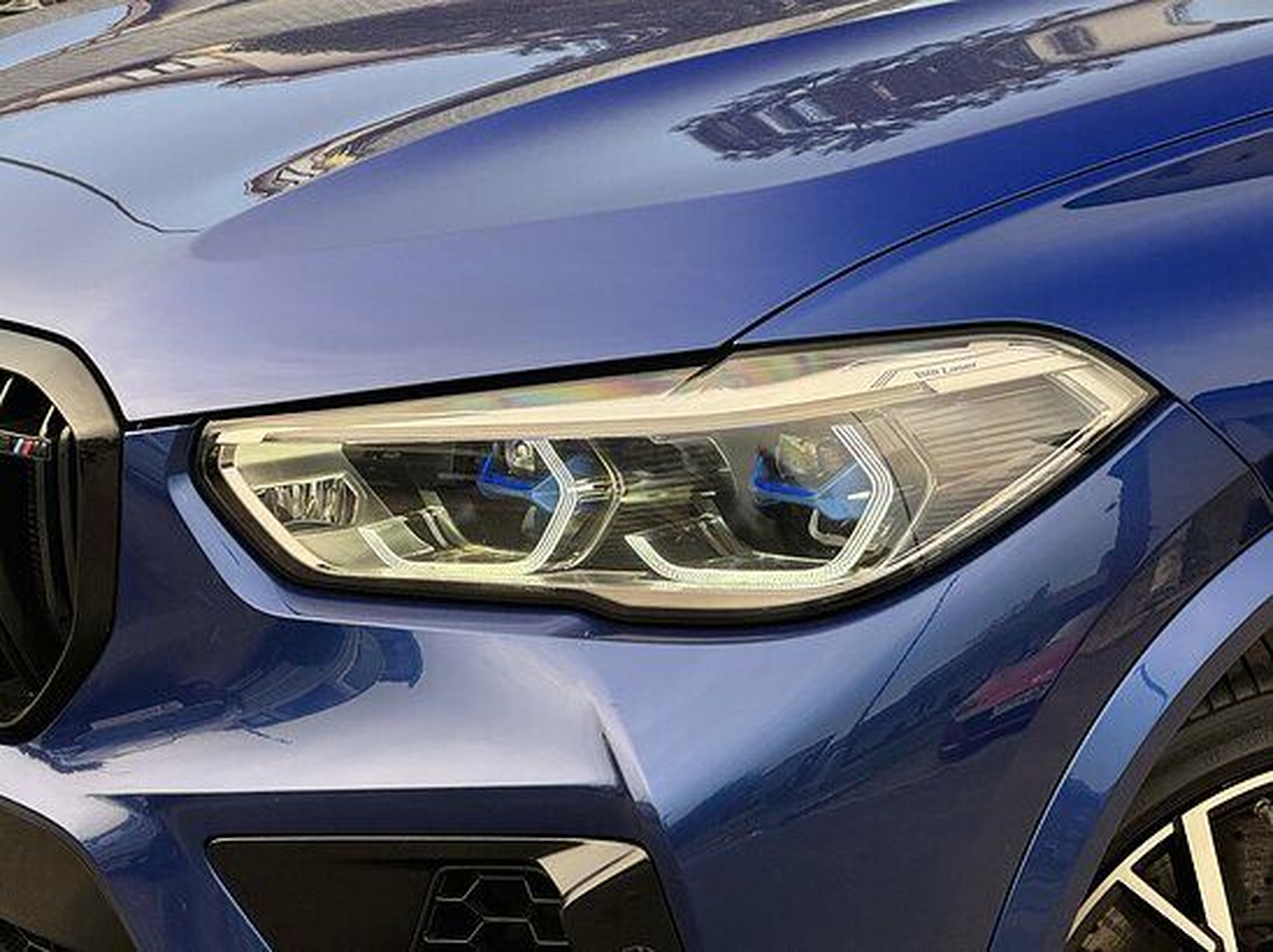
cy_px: 476
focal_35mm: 77
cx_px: 636
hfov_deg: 25.4
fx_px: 2829
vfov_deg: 19.1
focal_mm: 9
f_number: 2.8
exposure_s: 1/54
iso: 640
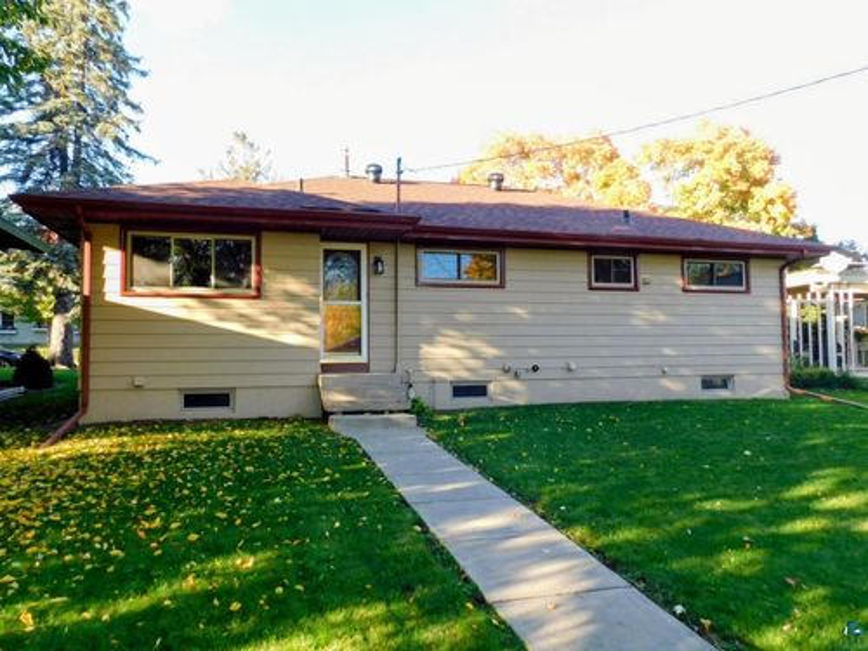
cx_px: 434
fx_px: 627
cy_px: 326
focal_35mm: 25
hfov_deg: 69.4
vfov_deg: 54.9
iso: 125
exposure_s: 1/160
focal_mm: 4.5
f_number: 3.1
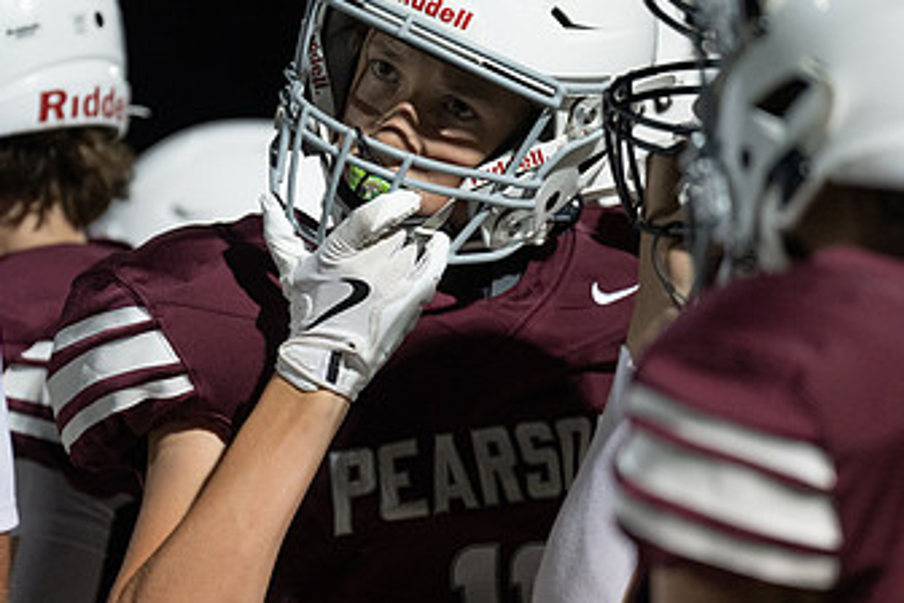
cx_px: 350
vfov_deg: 4.1
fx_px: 8412
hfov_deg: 6.2
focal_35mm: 335
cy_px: 279
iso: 2000
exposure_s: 1/1000
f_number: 2.8
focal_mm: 194
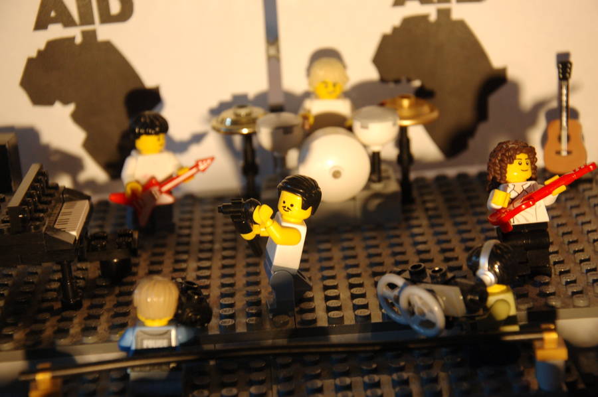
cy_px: 198
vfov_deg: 15.7
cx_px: 299
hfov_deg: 23.4
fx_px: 1444
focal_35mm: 87
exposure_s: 1/40
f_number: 5.3
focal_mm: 58
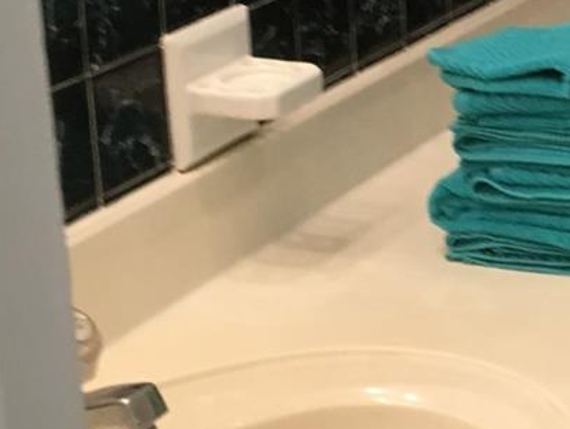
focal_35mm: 115
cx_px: 823
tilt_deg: -16.2
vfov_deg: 12.8
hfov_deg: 15.9
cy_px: 31
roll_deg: +0.1
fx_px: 1895
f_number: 2.2
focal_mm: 4.15
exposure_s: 1/30
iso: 80
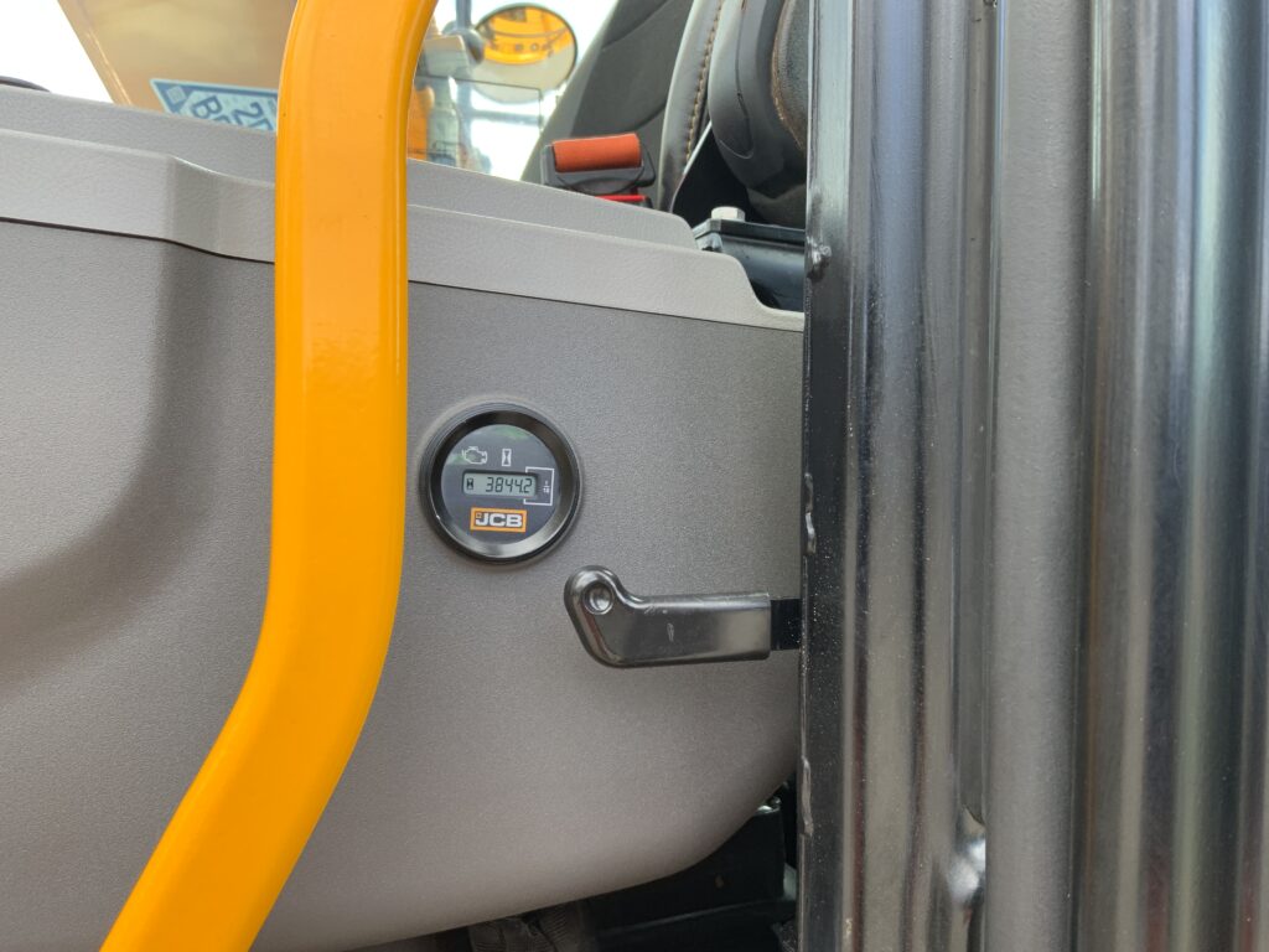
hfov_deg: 61.7
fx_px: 1063
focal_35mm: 29
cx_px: 634
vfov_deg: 48.2
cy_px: 476
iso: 20
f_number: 1.8
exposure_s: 1/122
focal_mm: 3
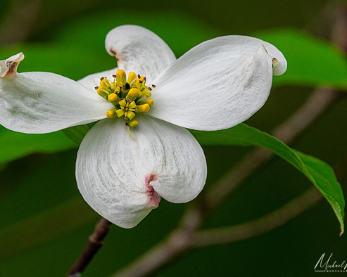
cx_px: 184
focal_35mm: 771
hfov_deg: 2.5
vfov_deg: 2.0
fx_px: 7915
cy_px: 120
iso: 1000
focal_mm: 400
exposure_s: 1/200
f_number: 8
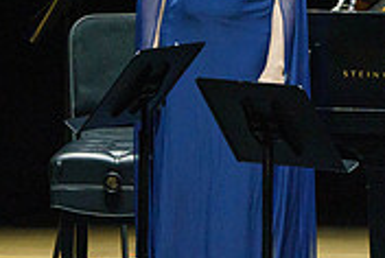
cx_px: 185
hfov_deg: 2.3
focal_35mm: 890
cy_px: 35
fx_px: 9534
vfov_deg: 1.6
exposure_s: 1/320
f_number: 8
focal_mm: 253
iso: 3200
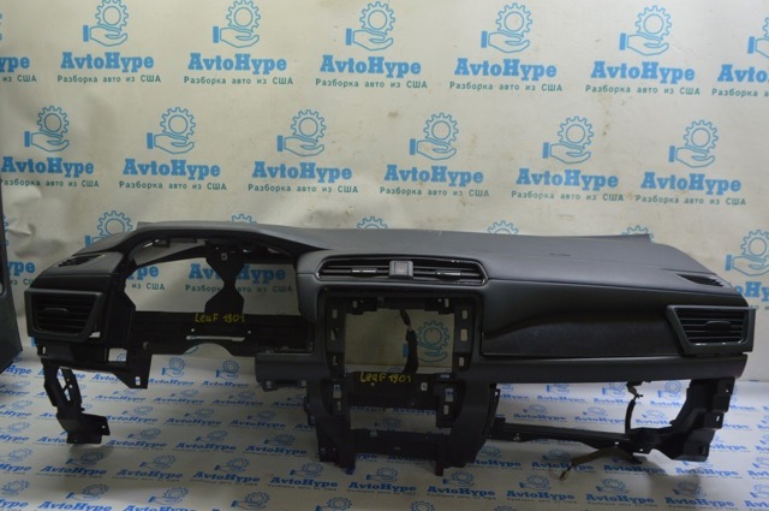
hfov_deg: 62.0
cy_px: 256
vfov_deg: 43.5
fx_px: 640
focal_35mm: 30
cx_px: 384
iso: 400
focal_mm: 20
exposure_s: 1/25
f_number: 5.6
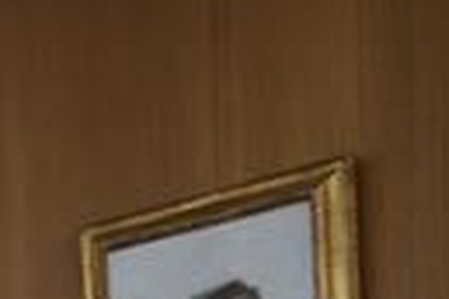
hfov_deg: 12.1
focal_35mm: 146
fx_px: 1821
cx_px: -515
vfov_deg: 8.6
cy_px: 714
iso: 1600
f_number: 4
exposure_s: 1/160
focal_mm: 29
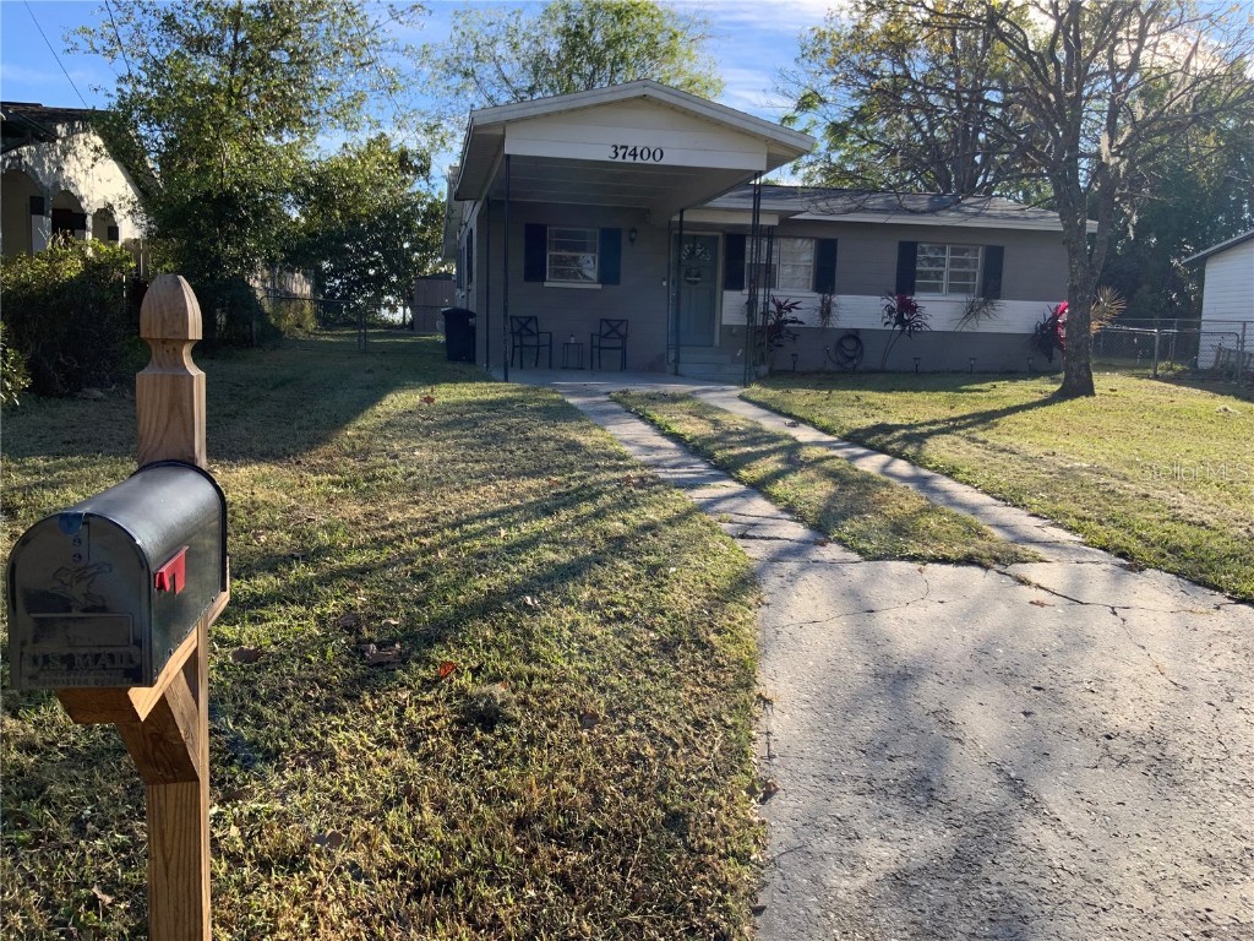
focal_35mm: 29
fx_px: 1051
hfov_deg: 61.7
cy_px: 470
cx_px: 627
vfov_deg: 48.2
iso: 16
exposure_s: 1/759
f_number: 1.8
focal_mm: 3
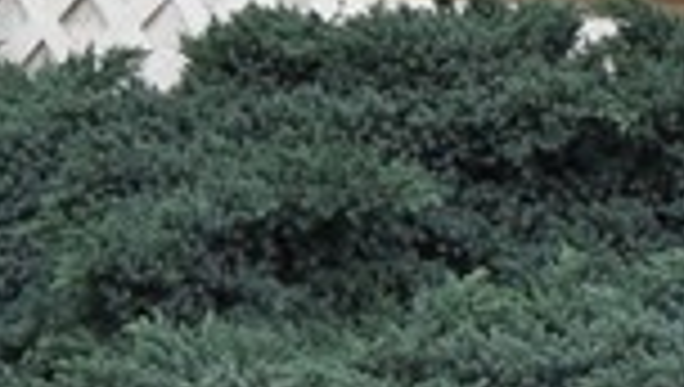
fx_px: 4068
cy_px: -819
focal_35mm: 224
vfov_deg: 5.1
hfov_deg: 9.4
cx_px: 1022
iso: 500
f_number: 4.5
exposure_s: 1/60
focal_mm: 20
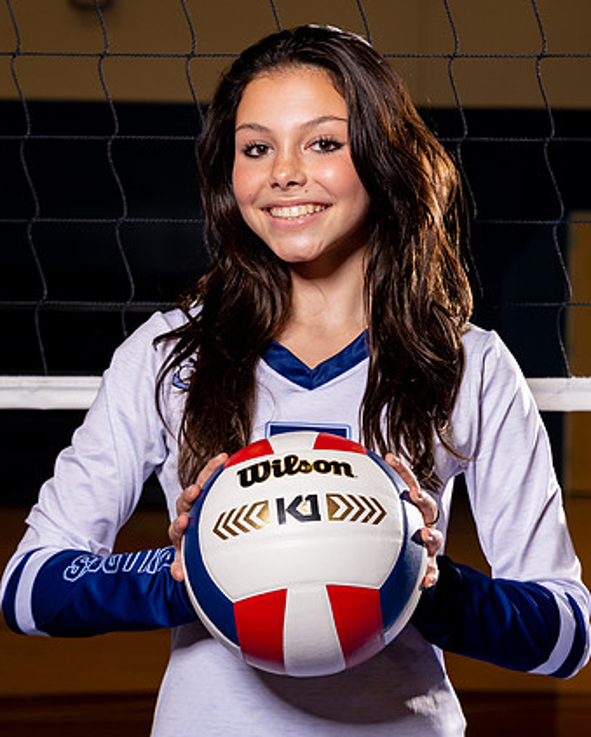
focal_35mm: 109
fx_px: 2381
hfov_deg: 14.2
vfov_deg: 17.6
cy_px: 386
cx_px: 298
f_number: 5.6
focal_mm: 68
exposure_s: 1/125
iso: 250
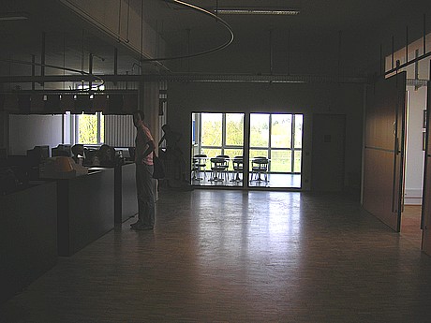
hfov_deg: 50.1
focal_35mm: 37
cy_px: 162
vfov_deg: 38.7
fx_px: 461
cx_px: 216
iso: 50
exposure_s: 1/90
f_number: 2.8
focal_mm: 6.1
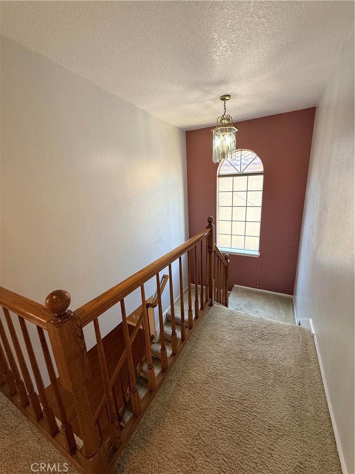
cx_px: 178
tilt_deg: -13.8
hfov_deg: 85.7
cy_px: 237
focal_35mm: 14
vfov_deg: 102.1
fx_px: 191
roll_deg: +2.7
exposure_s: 1/120
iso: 160
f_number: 2.2
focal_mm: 2.22
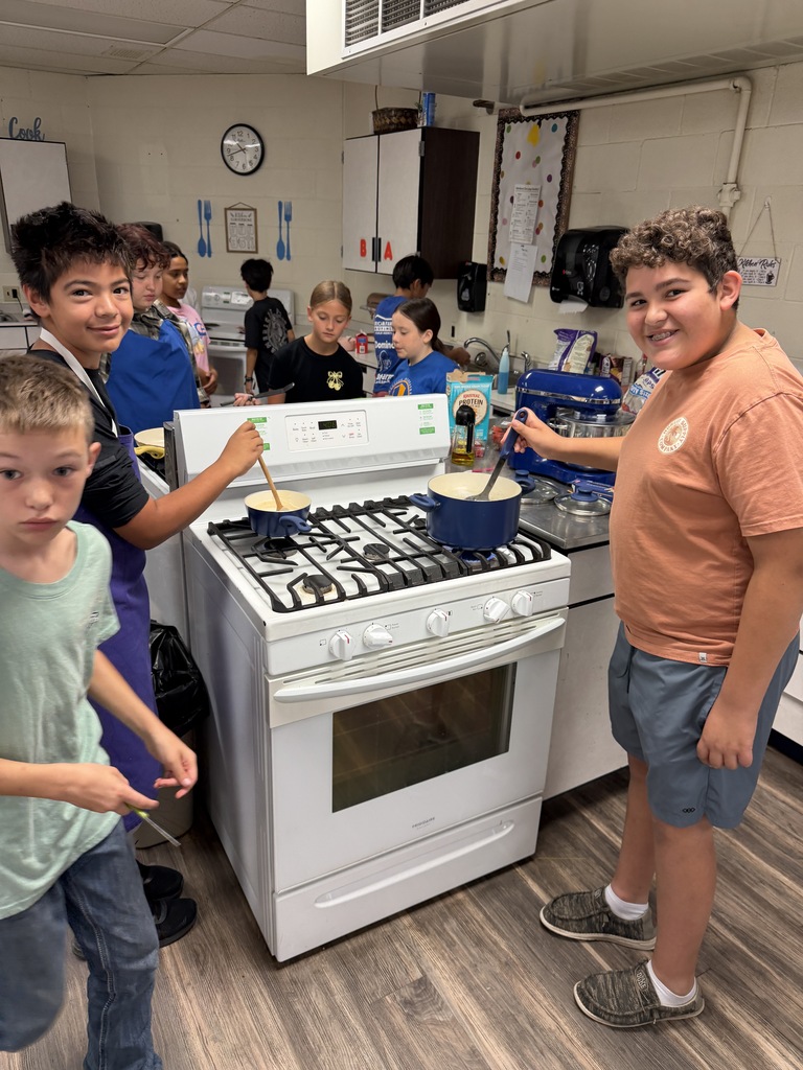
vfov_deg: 71.6
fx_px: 742
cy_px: 535
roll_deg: -2.3
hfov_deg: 56.8
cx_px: 402
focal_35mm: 24
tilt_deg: -22.7
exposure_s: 1/60
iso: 200
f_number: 1.78
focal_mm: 6.76
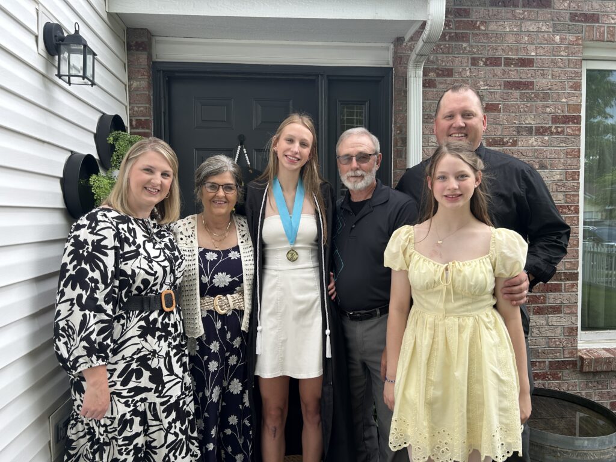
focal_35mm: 26
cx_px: 308
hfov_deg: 67.3
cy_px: 231
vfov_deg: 53.1
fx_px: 463
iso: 50
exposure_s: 1/666
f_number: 1.5
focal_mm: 5.7
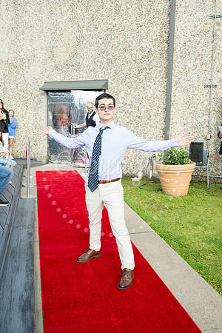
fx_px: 319
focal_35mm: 34
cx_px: 111
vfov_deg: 55.1
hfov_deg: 38.4
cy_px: 166
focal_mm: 34.5
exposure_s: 1/400
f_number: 5.6
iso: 400
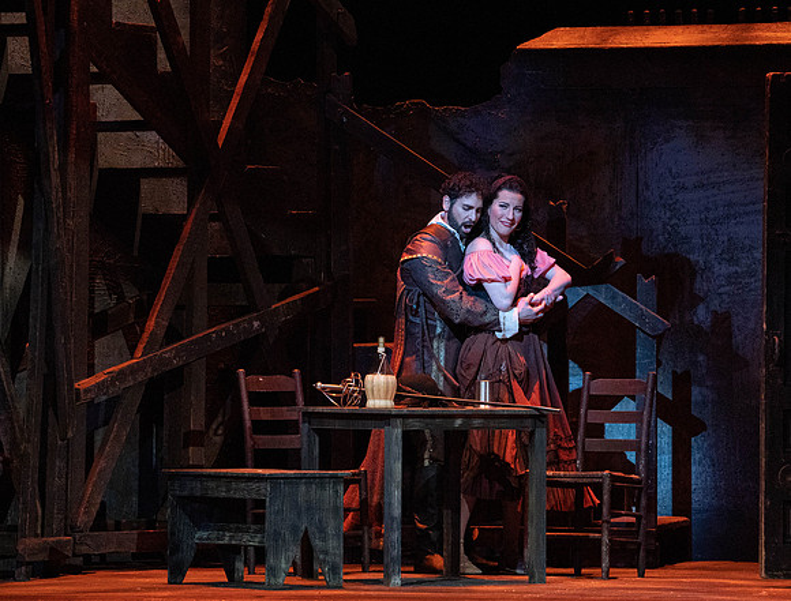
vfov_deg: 5.9
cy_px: 264
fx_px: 5843
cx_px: 407
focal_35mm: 254
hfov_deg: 7.7
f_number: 7.1
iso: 6400
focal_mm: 200
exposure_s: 1/250
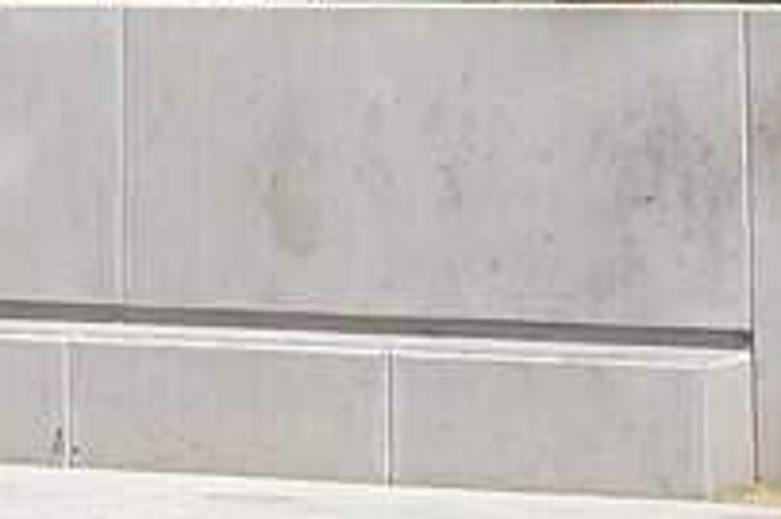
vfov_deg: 6.1
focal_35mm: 213
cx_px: 123
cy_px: -757
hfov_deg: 9.6
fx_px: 4617
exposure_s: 1/320
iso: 80
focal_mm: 36
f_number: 11
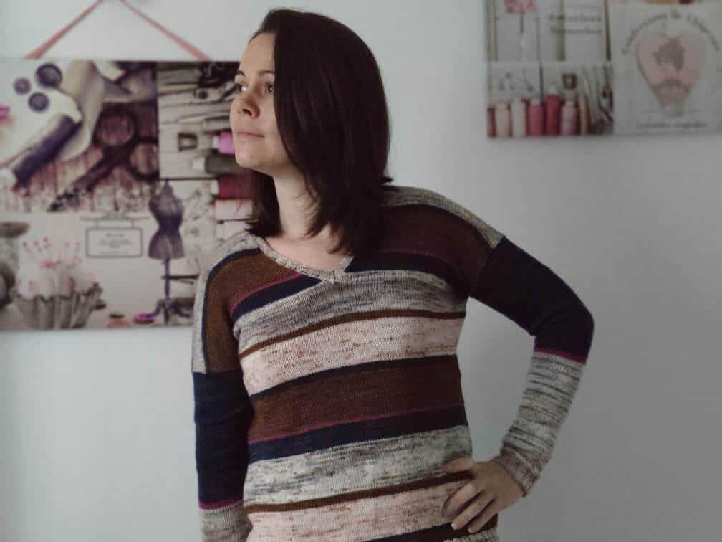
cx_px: 361
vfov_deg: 35.1
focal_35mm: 41
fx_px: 855
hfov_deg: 45.8
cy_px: 271
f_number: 2
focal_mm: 8.16
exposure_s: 1/33
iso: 5828
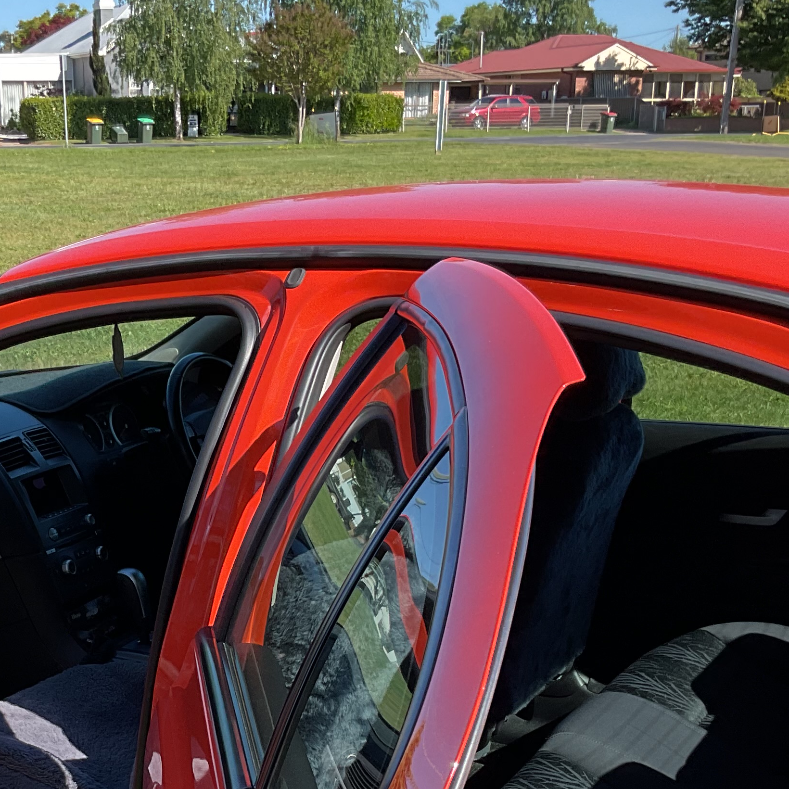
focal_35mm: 63
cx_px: 179
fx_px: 1625
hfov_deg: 26.9
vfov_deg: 26.5
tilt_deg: -17.9
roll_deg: +3.2
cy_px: 687
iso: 16
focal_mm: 3
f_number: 1.8
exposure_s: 1/473
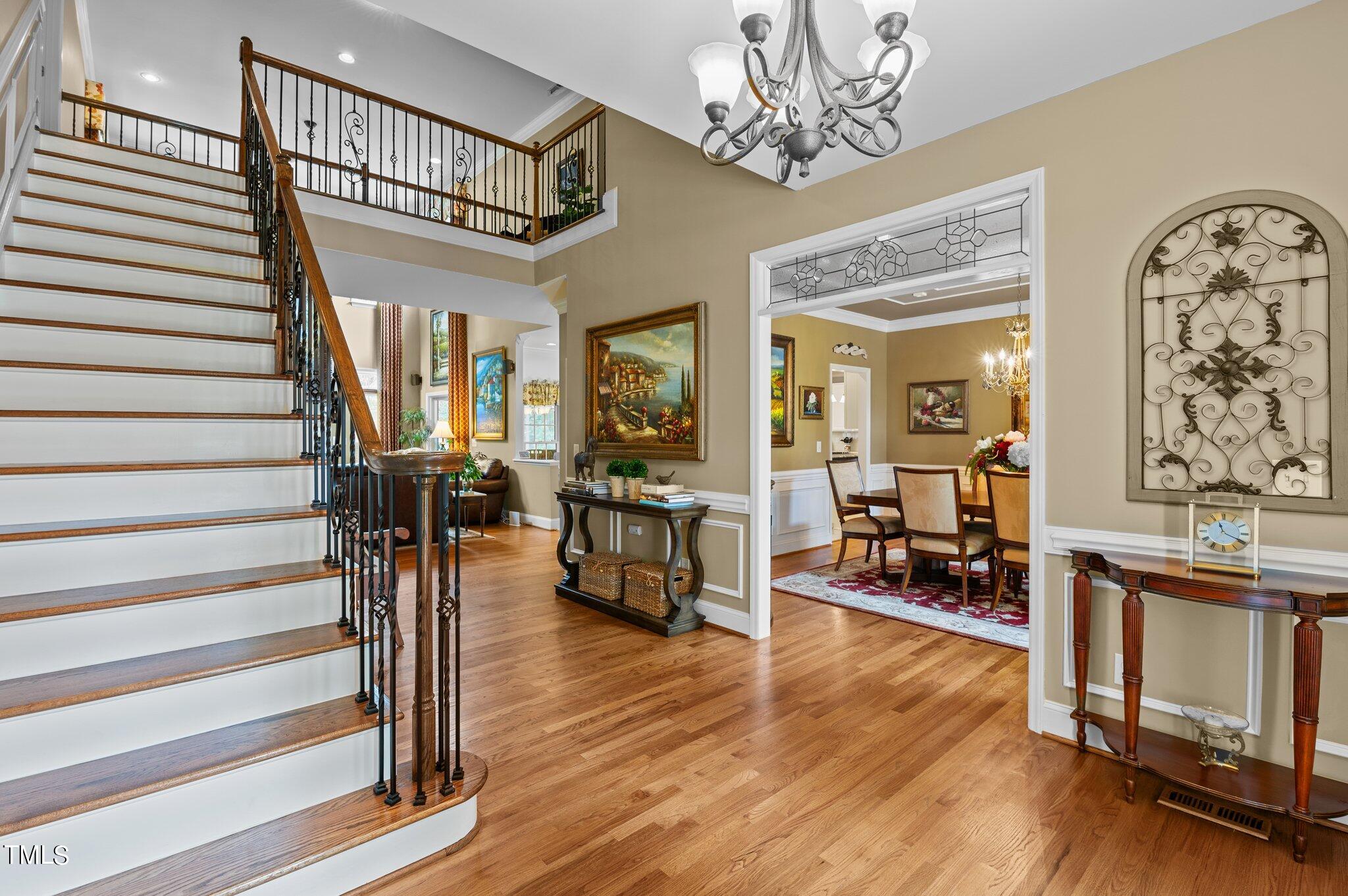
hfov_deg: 100.4
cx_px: 674
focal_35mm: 15
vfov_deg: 77.2
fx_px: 561
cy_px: 448
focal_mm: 15
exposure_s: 1/2.5
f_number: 6.3
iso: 400
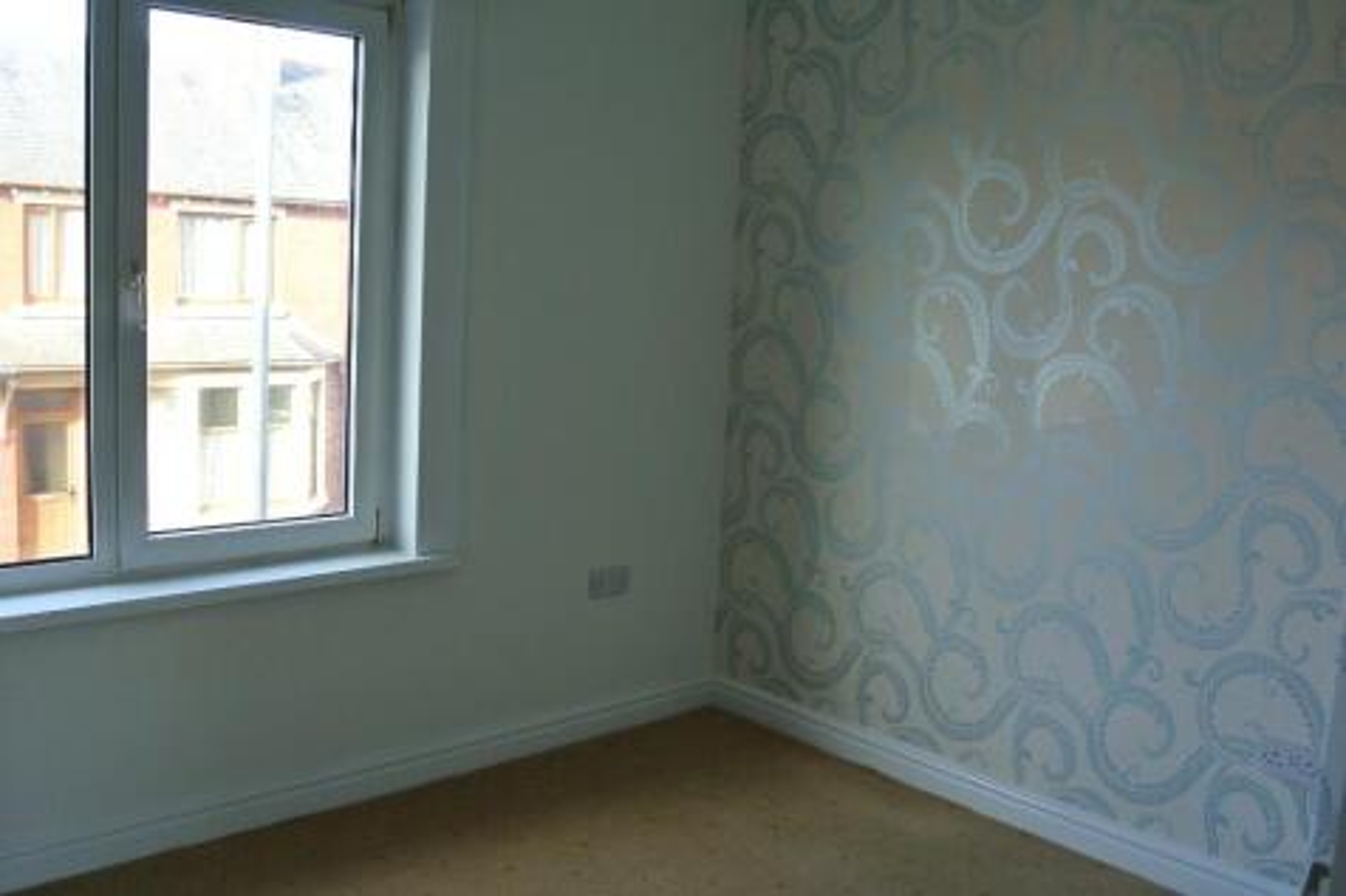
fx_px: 1233
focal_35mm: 33
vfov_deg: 39.9
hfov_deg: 57.2
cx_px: 673
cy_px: 448
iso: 250
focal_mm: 12.5
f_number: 3.8
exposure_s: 1/125
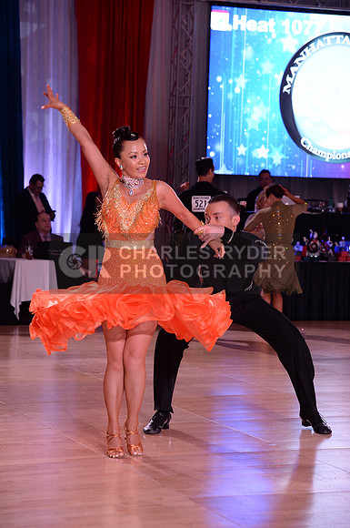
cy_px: 264
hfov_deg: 14.8
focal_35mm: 92
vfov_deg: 22.2
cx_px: 175
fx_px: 1346
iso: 2000
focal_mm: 92
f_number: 5.6
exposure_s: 1/250
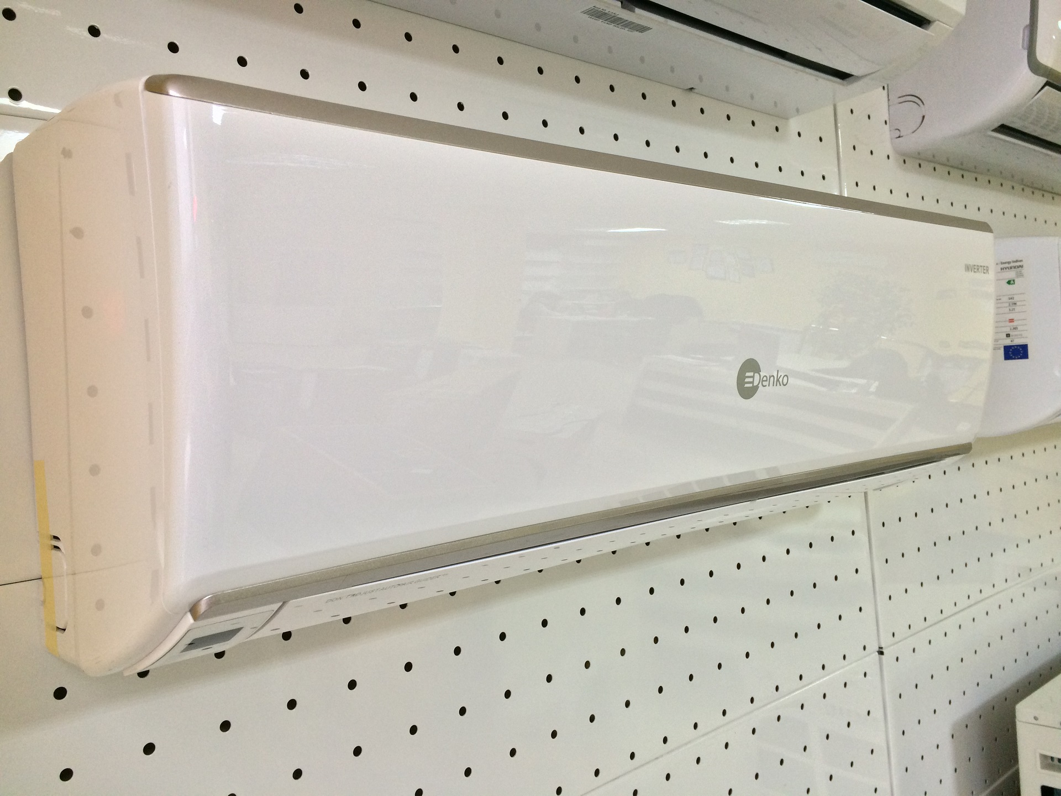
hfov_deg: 61.7
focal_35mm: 29
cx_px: 530
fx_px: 889
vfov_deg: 48.2
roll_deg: +4.2
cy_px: 398
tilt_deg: -0.4
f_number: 2.2
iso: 100
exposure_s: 1/33
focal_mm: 4.15
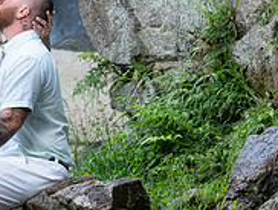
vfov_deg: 5.8
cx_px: 156
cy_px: 126
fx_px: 2051
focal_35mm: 255
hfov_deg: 7.8
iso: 500
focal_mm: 81
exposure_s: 1/200
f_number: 3.5
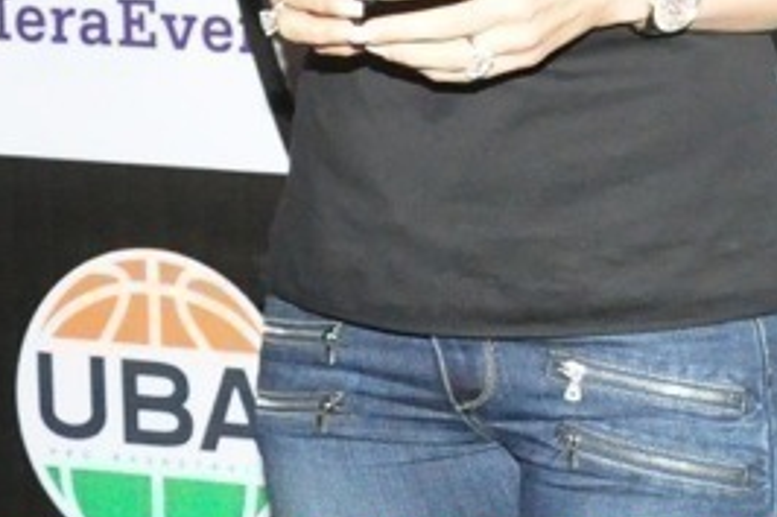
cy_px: -434
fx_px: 3214
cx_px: 1233
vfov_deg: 8.8
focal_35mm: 149
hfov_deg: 12.9
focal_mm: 22
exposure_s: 1/125
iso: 3200
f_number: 4.5
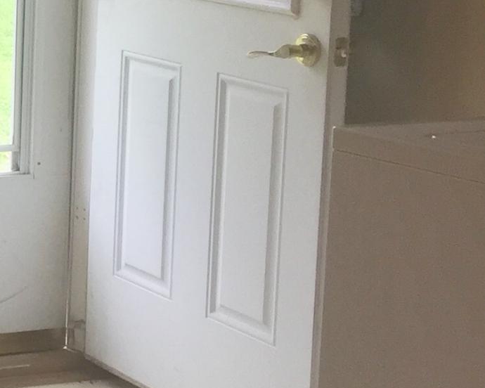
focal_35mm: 123
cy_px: 59
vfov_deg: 12.5
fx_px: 1766
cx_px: -565
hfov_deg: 13.0
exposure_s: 1/120
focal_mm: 4.15
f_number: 2.2
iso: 50
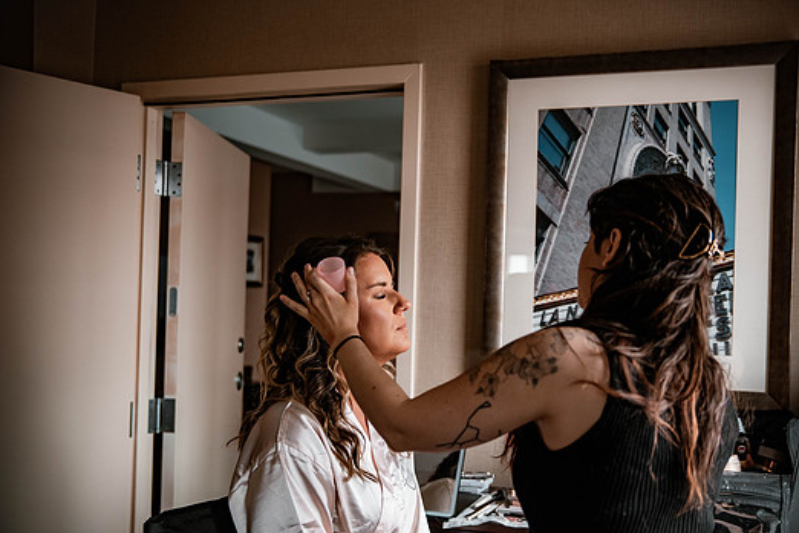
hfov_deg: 48.4
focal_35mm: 40
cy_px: 295
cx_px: 442
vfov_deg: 33.4
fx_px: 888
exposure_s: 1/320
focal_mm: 36
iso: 1000
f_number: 2.8
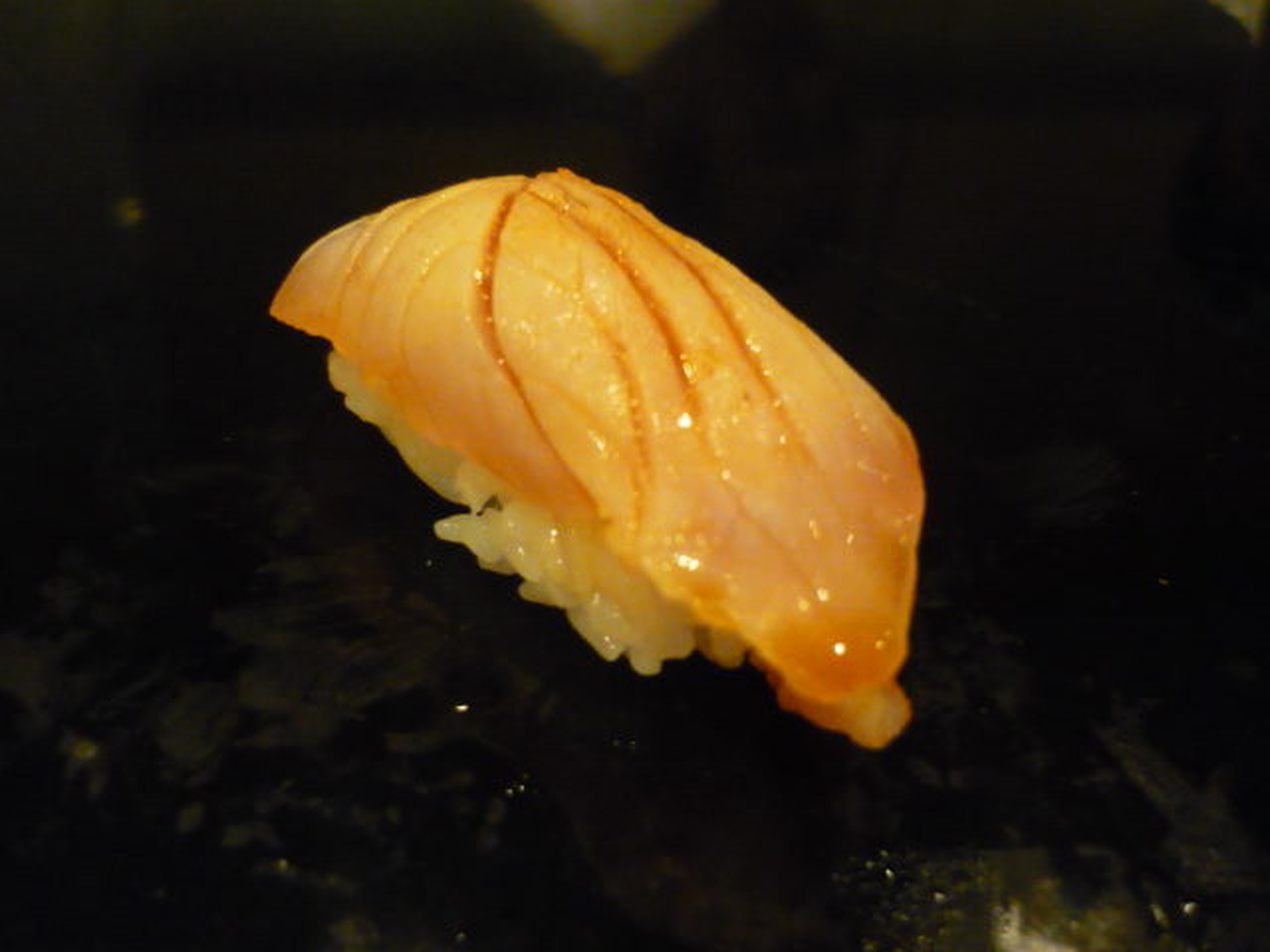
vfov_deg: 42.9
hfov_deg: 55.4
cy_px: 476
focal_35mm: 33
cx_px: 635
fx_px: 1211
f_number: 2.8
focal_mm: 5.5
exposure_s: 1/30
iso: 800
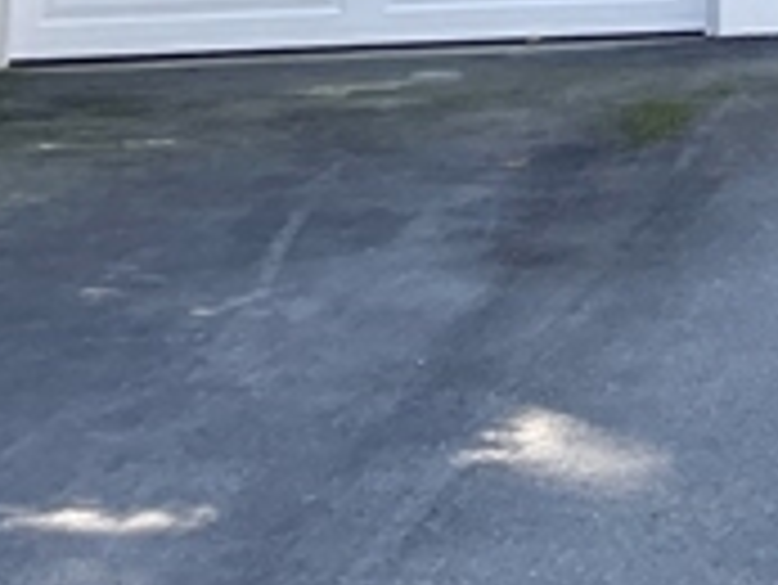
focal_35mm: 148
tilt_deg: +8.7
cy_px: -963
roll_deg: +1.7
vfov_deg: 8.8
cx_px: 1619
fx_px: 3329
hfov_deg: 11.8
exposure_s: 1/410
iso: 32
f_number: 1.6
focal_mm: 5.1
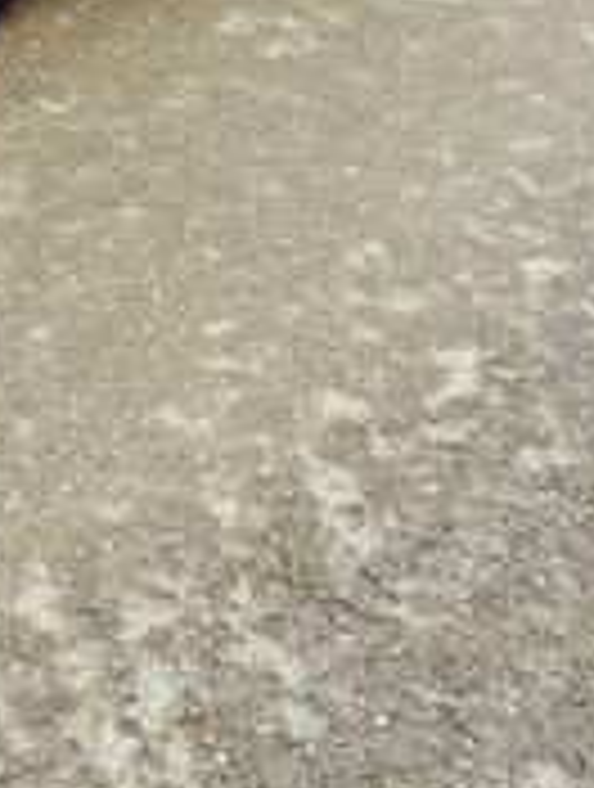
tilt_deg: -14.2
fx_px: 1869
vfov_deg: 21.5
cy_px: -230
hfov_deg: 17.3
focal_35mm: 82
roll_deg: -0.7
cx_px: -94
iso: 40
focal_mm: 4.15
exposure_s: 1/100
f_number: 2.2
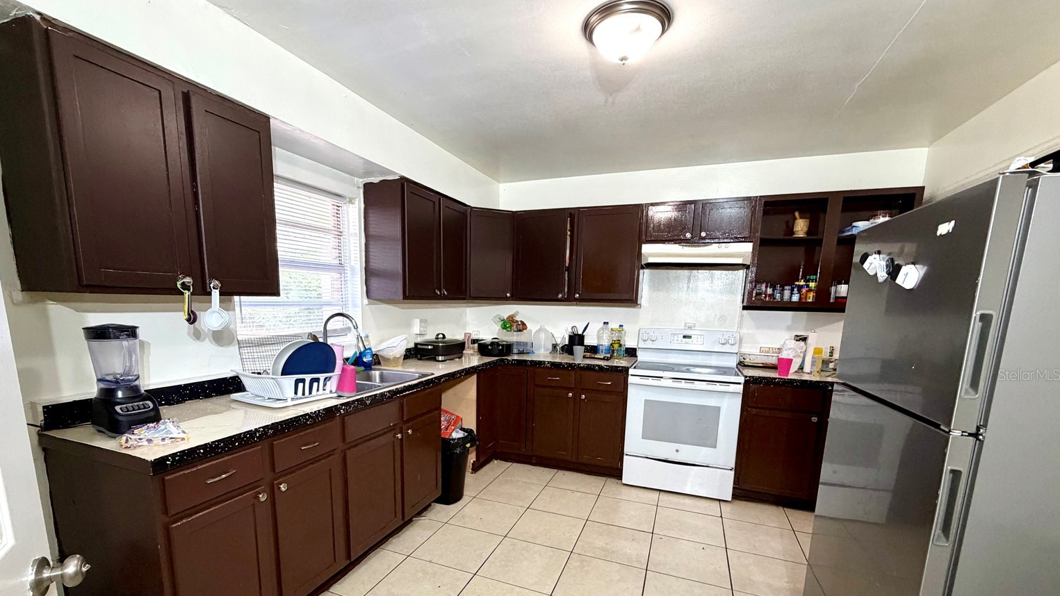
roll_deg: +0.2
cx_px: 507
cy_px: 374
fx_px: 450
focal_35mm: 16
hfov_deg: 99.3
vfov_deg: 66.0
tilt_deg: -9.0
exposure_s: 1/65
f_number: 2.2
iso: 250
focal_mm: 2.22
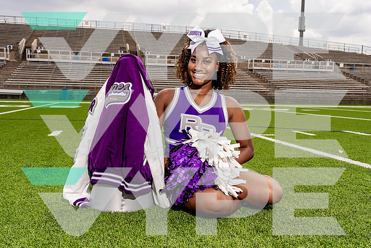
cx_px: 186
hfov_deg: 53.1
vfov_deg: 36.9
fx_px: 371
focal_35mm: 36
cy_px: 124
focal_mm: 36
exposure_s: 1/250
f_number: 8
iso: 100
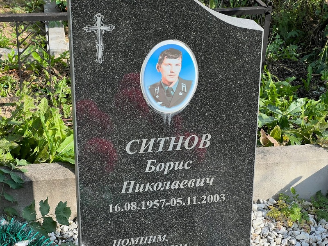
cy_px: 123
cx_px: 164
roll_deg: -1.6
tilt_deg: -26.6
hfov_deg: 25.3
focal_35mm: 77
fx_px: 730
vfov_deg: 19.1
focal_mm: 9
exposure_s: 1/585
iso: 32
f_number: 2.8
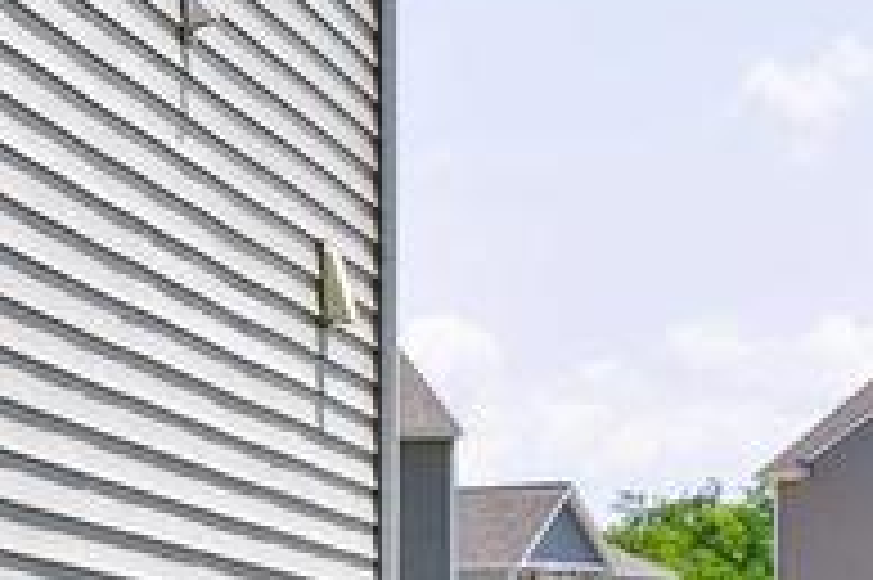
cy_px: -492
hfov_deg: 7.8
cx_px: -1926
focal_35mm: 223
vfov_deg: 6.0
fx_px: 5403
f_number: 8
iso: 640
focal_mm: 30
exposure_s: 1/1000
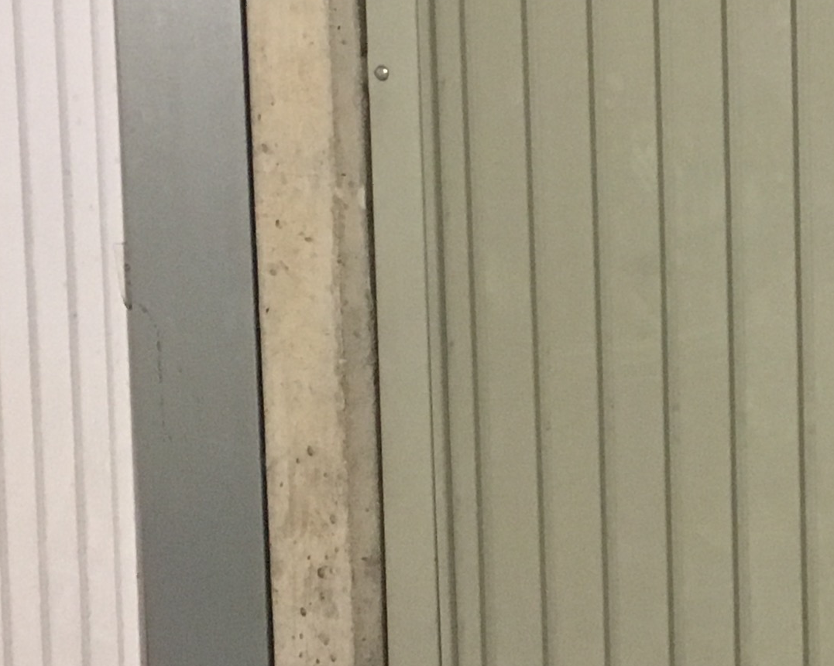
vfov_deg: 14.5
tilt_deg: -8.9
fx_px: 2616
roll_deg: +0.4
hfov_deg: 17.2
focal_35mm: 106
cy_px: 181
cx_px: 1024
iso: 200
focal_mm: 4.15
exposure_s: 1/25
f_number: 2.2
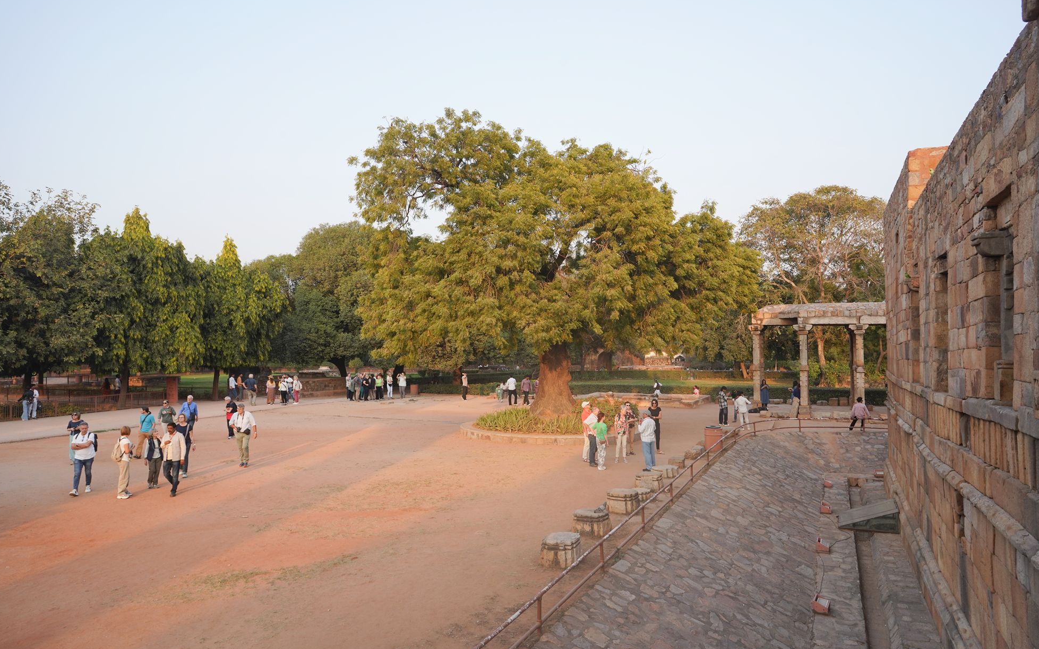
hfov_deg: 72.5
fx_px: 708
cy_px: 329
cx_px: 523
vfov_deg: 49.3
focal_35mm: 25
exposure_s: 1/100
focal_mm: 24
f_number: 10
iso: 320
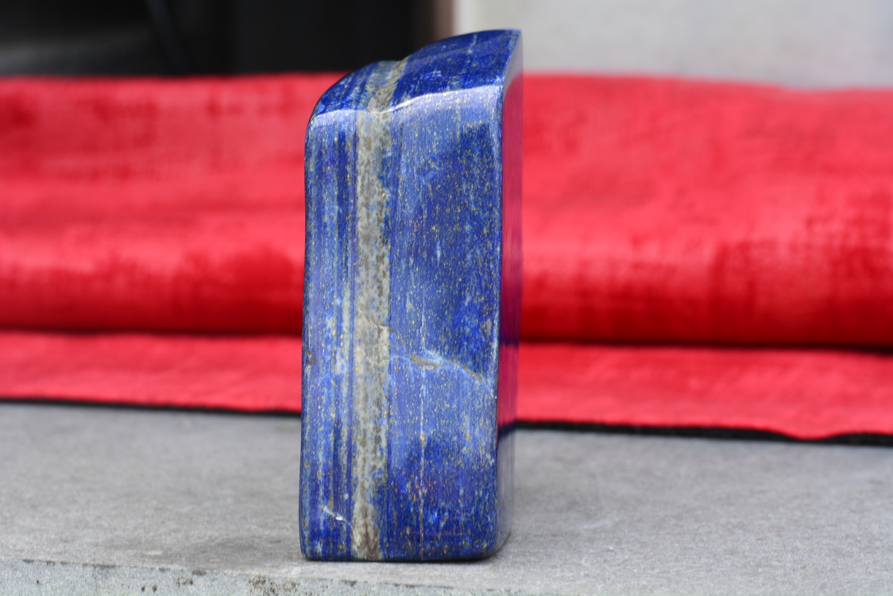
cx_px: 446
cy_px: 298
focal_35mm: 158
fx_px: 3908
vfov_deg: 8.7
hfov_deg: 13.0
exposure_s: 1/60
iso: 200
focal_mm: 105
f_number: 10
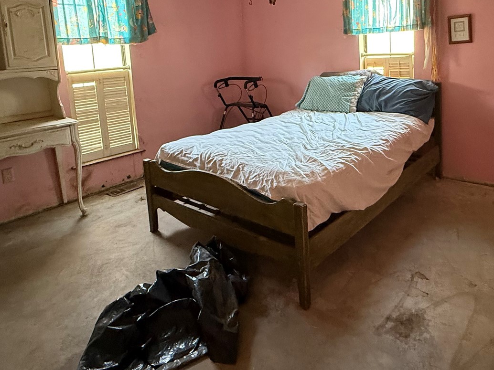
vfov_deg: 50.6
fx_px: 371
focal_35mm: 26
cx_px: 313
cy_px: 88
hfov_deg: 66.2
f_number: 2.2
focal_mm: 2.22
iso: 640
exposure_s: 1/55
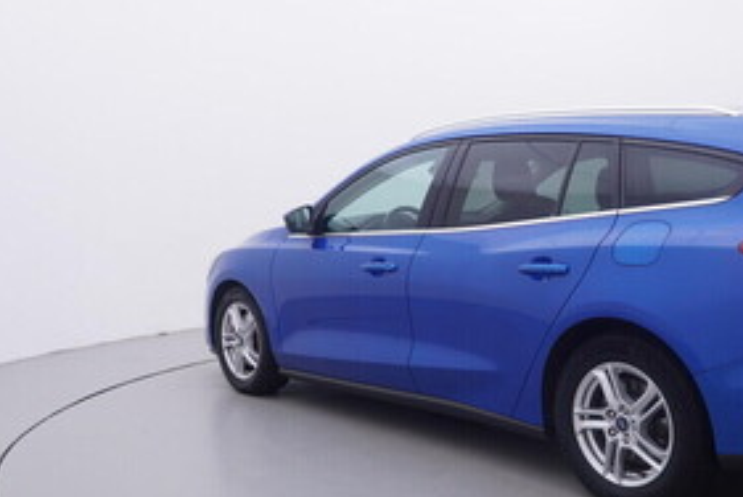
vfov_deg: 30.6
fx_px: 909
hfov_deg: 44.1
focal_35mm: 44
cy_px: 284
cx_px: 461
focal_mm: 15
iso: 200
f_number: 5
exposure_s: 1/80
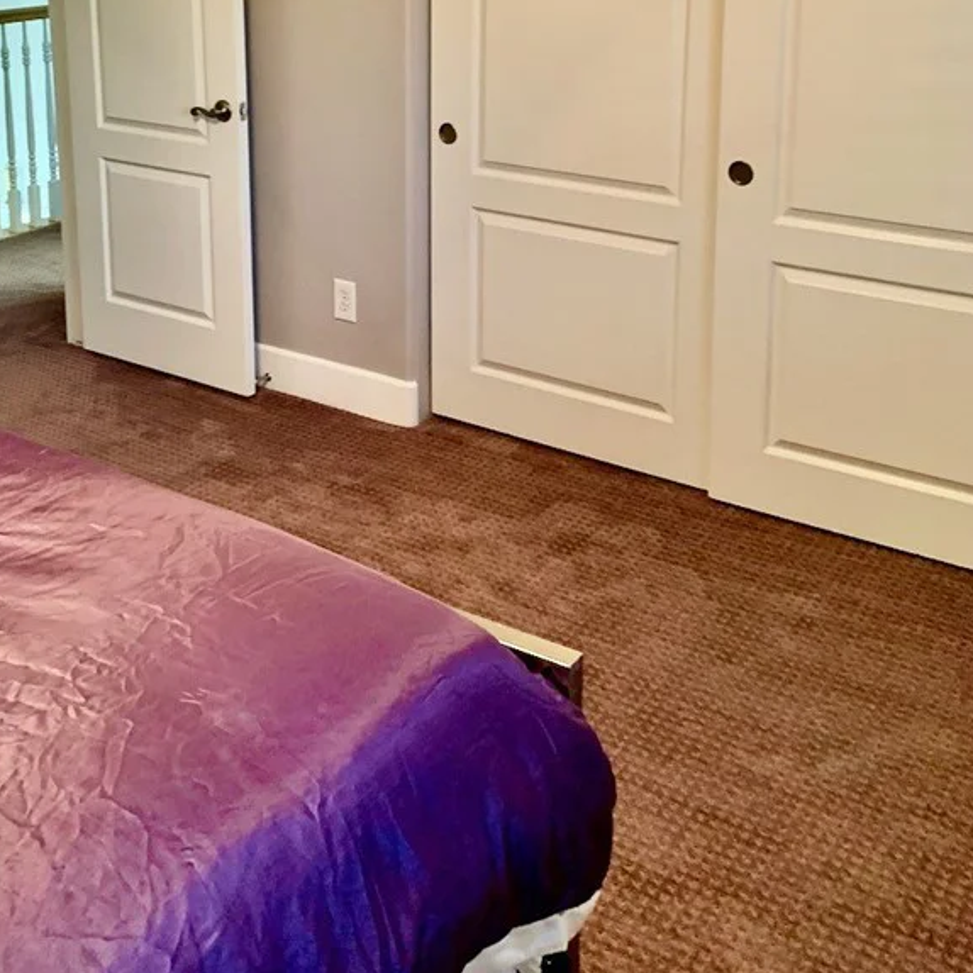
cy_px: 120
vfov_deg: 38.5
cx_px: 364
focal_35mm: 41
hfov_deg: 40.6
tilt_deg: -11.8
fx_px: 1304
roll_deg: +0.5
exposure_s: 1/60
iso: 160
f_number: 1.8
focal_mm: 4.25
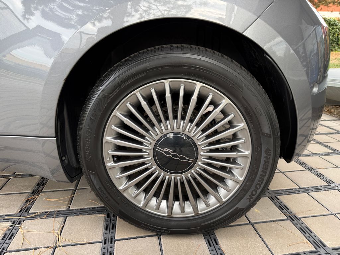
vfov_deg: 56.8
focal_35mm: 24
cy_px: 128
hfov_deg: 71.6
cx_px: 170
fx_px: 236
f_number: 1.78
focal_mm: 6.76
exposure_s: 1/121
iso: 64
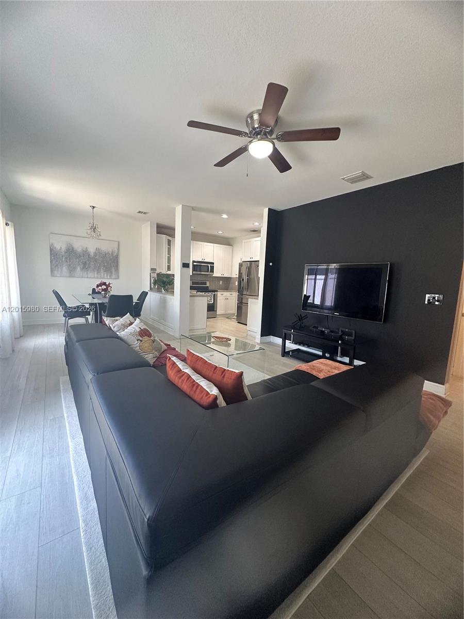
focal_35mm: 14
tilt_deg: -5.5
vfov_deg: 102.1
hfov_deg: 85.7
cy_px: 310
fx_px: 250
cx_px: 232
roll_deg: -2.8
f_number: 2.2
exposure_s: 1/120
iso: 250
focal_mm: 2.22
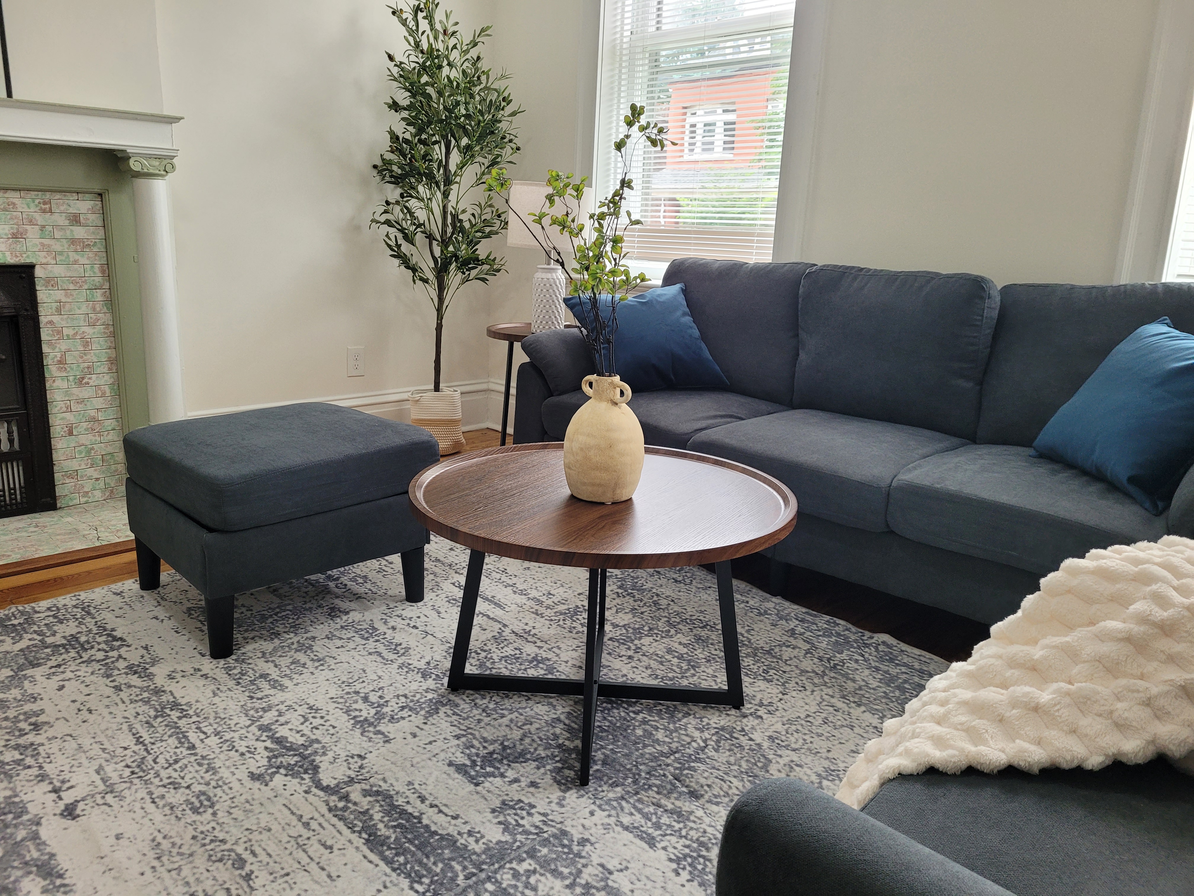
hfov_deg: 67.3
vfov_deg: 53.1
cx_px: 597
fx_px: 897
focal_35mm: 26
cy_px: 448
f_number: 1.8
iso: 250
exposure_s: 1/120
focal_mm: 5.4
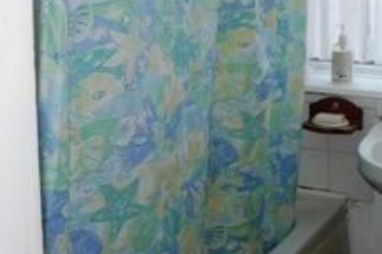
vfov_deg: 18.1
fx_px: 785
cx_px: 363
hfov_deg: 26.2
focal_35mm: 74
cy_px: 24
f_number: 3.6
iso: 100
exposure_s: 1/100
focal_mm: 6
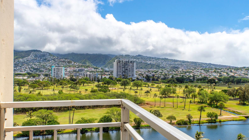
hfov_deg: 56.6
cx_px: 126
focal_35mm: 35
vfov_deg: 33.7
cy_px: 72
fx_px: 231
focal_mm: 22
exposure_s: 1/320
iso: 200
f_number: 14
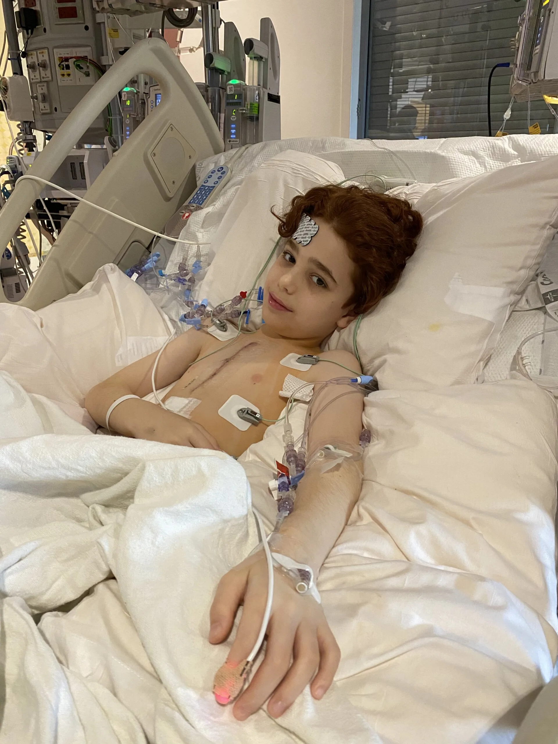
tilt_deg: -21.0
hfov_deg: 53.1
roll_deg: +1.1
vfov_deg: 67.3
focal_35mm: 26
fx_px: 559
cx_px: 279
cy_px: 372
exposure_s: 1/60
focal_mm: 4.25
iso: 500
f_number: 1.8
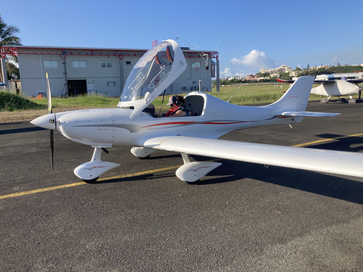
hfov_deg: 63.4
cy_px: 136
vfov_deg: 49.7
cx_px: 182
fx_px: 294
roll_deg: +1.3
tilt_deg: -11.8
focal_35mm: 28
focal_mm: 3.99
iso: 20
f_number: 1.8
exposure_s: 1/1621
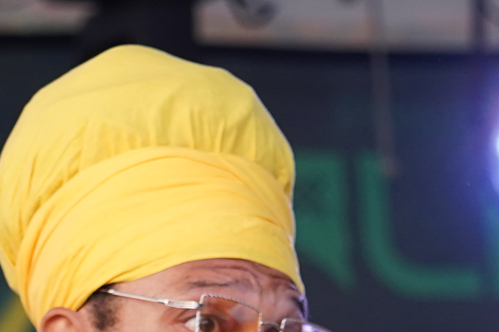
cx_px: 237
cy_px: 281
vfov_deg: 2.5
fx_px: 7637
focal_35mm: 551
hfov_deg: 3.7
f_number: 4
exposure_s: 1/160
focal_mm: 105
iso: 800
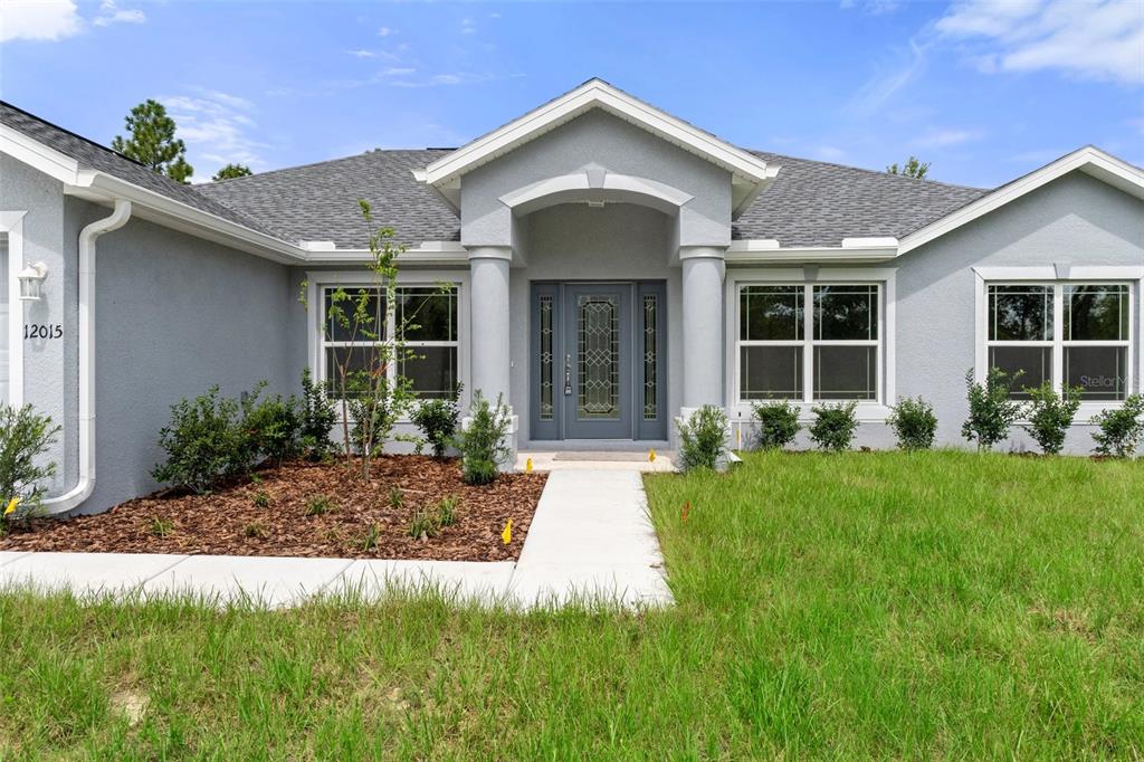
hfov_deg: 73.8
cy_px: 381
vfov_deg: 53.1
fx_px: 762
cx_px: 572
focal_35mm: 24
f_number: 8
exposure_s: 1/500
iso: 640
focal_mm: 16
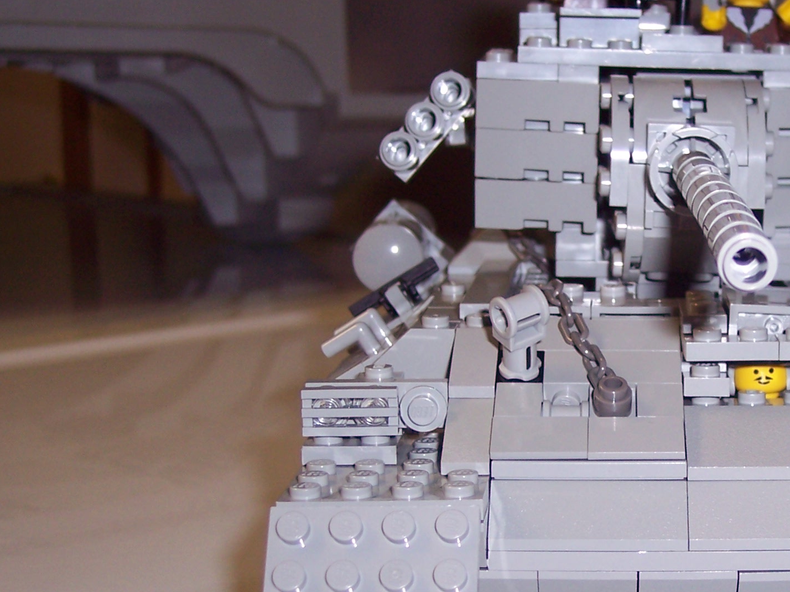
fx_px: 1780
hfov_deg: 24.4
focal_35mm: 78
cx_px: 680
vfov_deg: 18.9
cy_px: 377
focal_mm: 8
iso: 100
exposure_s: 1/60
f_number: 2.8
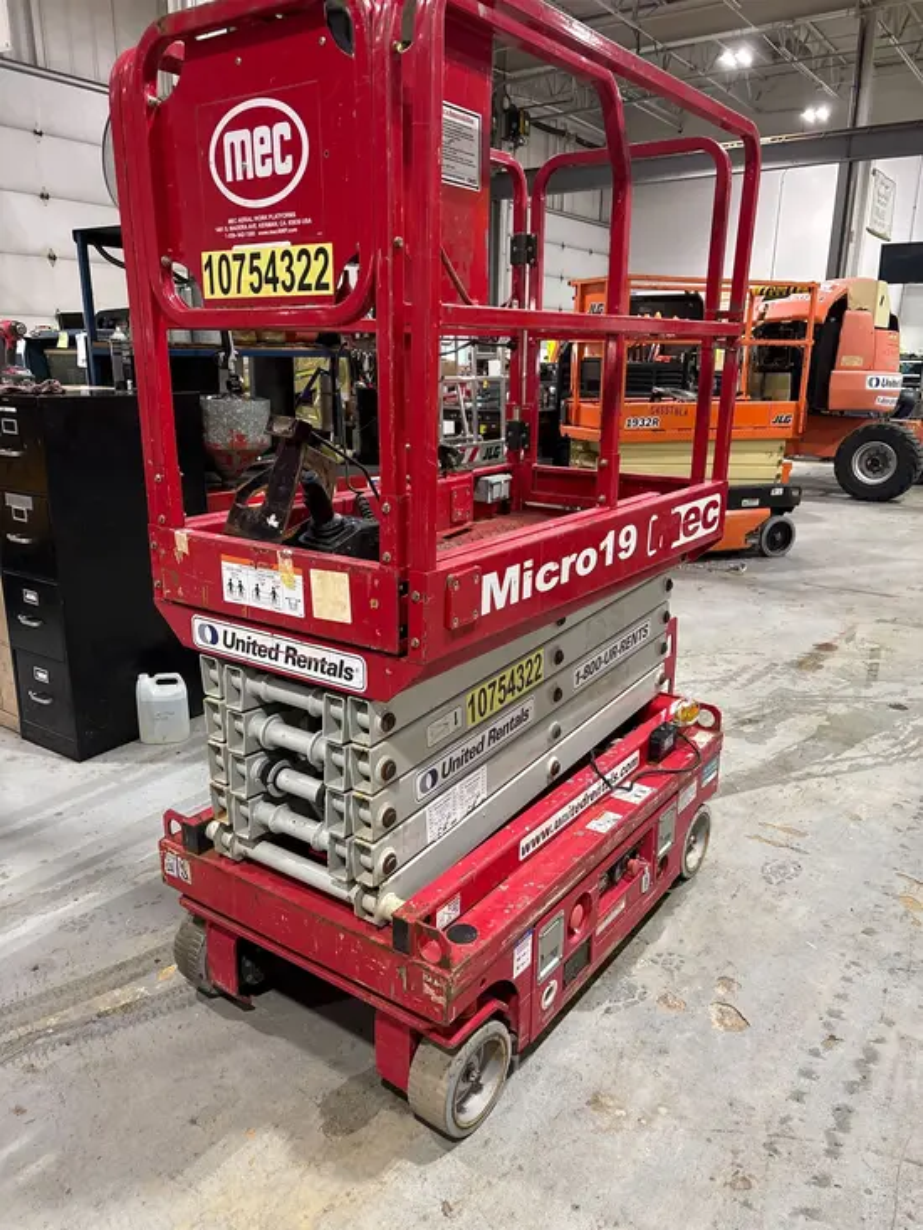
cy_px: 615
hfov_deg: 53.1
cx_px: 462
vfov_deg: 67.3
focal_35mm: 26
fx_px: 924
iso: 200
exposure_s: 1/60
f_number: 1.6
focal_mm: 5.96
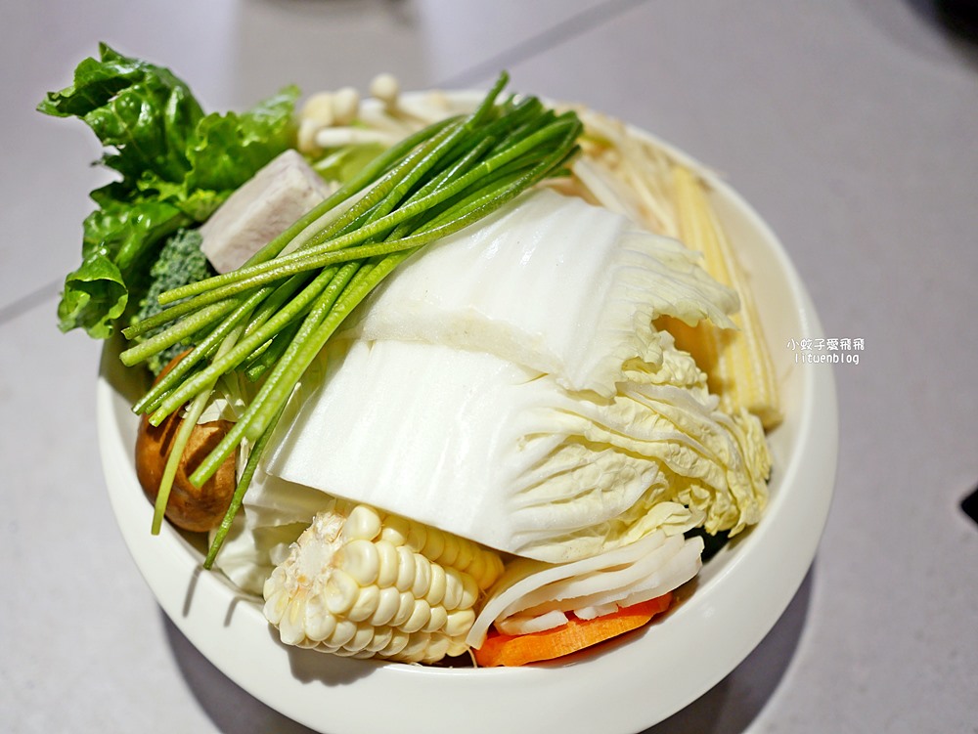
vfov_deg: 29.1
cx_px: 489
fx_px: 1413
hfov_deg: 38.2
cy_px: 367
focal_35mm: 50
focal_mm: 25
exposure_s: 1/320
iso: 200
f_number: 1.8
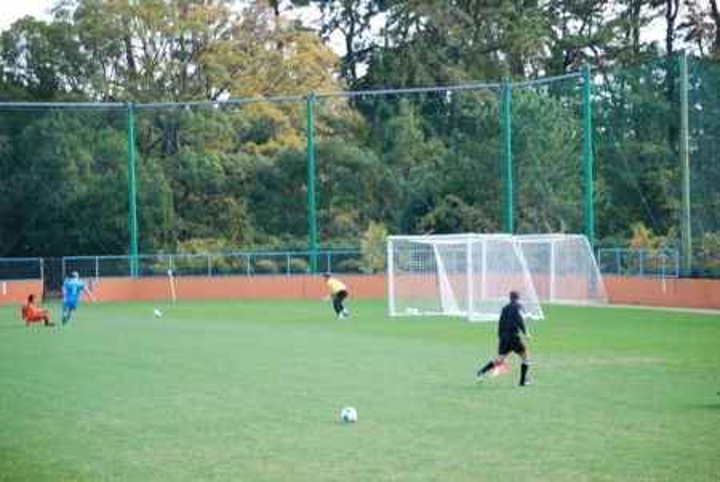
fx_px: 2552
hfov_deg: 16.1
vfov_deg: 10.8
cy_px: 241
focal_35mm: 128
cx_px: 360
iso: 200
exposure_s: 1/160
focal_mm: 85
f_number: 4.5
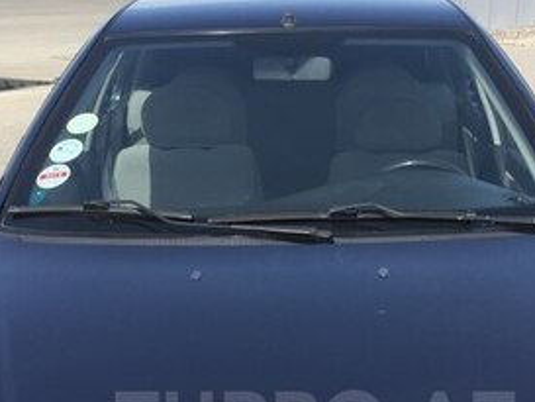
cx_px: 316
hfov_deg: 27.7
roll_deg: -0.1
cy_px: 421
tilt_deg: -23.2
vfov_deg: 20.2
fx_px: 1082
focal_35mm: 70
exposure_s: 1/1041
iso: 32
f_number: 2.2
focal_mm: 4.15
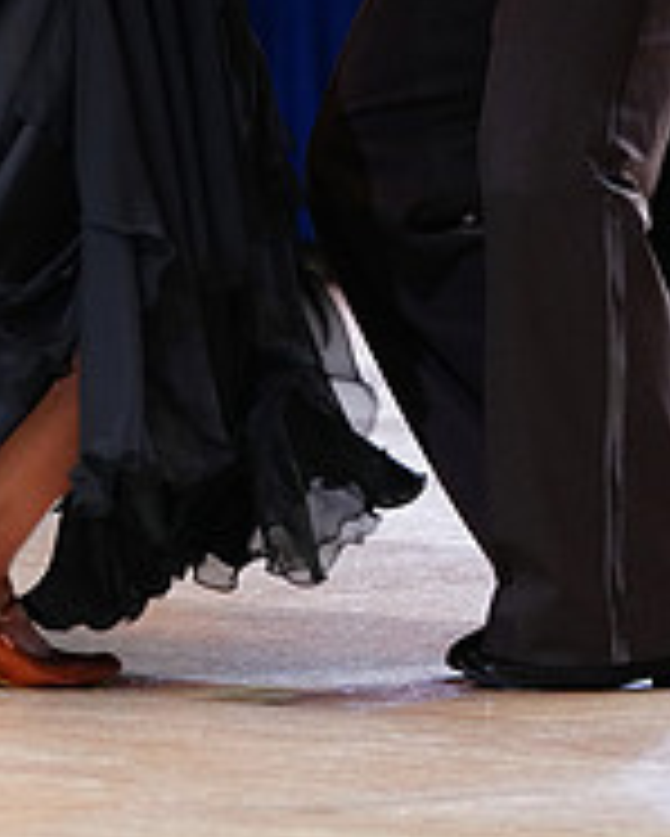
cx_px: 357
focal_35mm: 424
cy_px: -225
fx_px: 10501
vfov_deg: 4.5
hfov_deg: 3.7
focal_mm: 145
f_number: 4
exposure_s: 1/250
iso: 2500
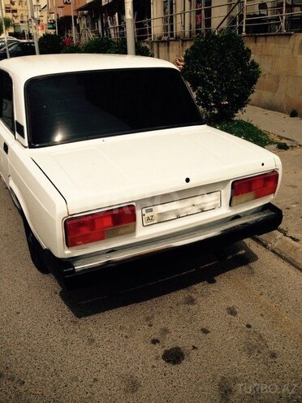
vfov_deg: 55.4
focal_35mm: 33
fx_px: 384
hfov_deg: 42.9
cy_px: 202
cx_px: 151
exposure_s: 1/3195
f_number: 2.4
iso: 50
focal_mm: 4.12
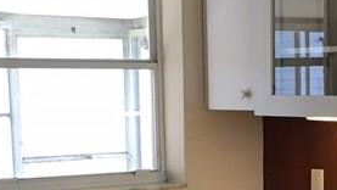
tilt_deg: -11.1
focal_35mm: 117
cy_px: 297
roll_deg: -2.0
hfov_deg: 18.2
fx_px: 1046
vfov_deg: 10.0
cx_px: 236
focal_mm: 4.15
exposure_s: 1/30
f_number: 2.2
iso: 40
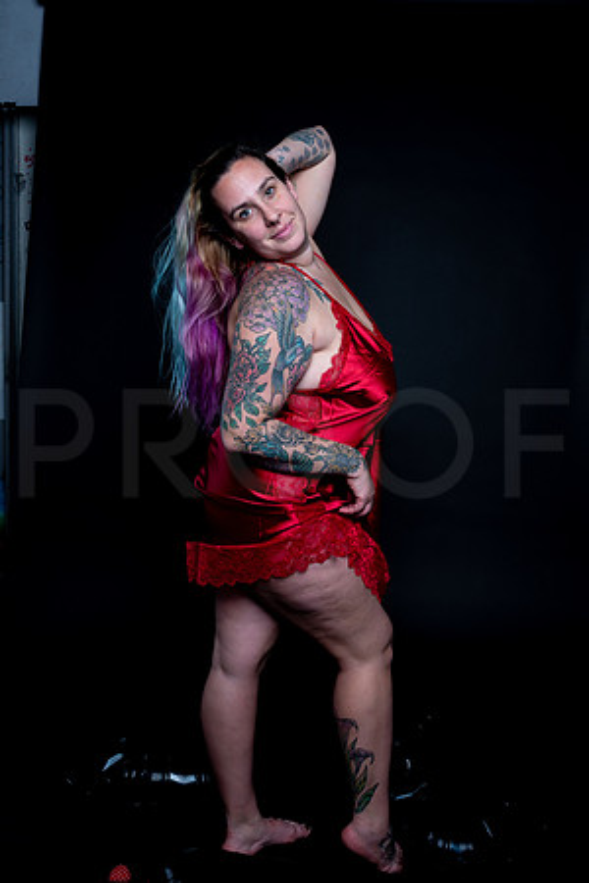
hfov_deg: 37.9
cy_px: 442
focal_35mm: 35
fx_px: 859
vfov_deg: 54.4
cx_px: 294
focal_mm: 35
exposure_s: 1/160
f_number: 10
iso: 100
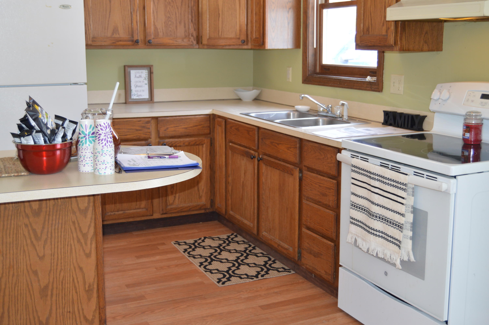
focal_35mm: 45
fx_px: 611
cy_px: 162
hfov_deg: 43.6
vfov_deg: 29.8
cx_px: 244
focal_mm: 30
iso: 400
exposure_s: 1/80
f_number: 4.2
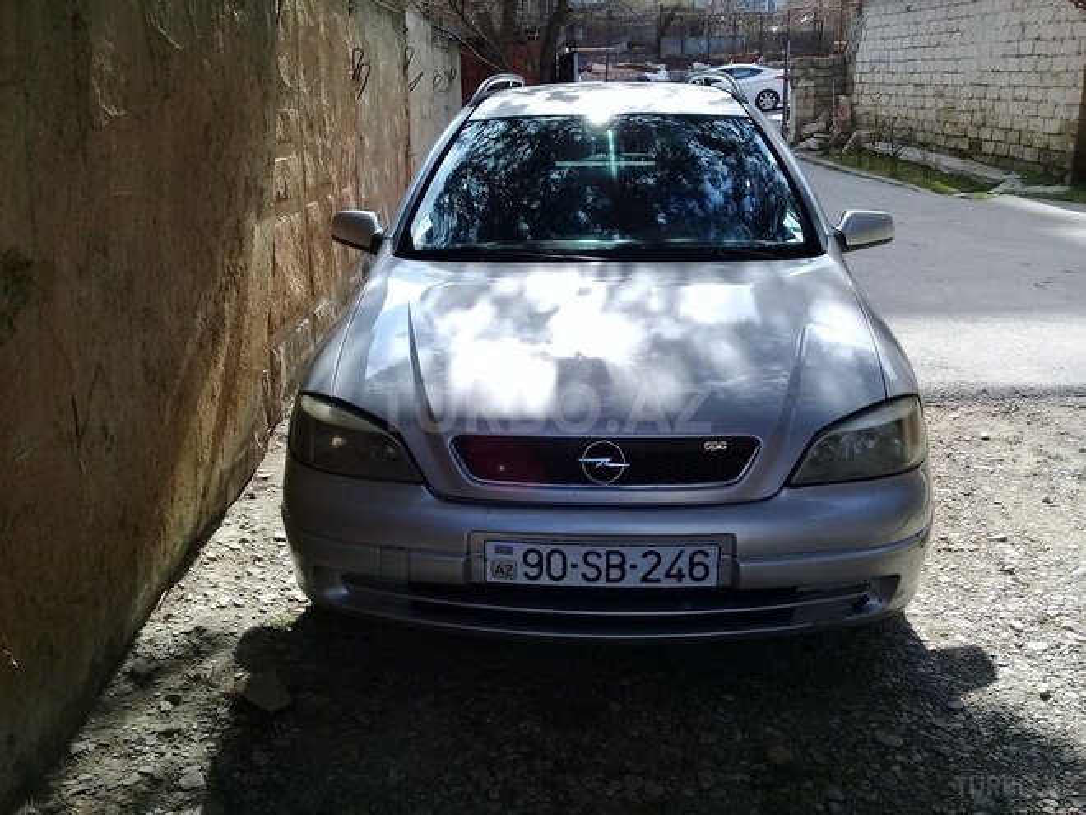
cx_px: 543
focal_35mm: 31
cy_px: 408
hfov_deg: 58.4
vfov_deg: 45.4
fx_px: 973
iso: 50
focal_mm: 3.3
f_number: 2.2
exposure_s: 1/602
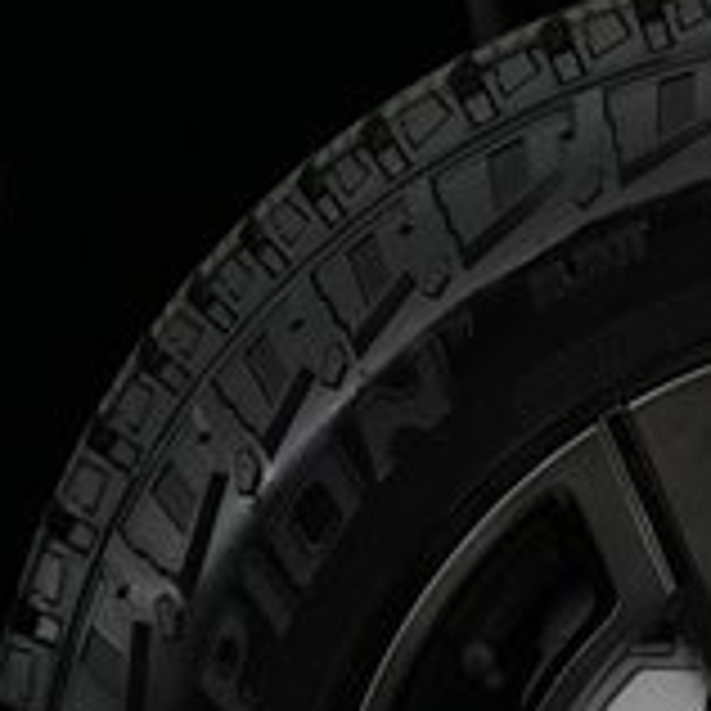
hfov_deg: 17.3
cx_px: 990
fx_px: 2161
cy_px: 864
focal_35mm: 93
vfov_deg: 17.7
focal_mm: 27
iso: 4000
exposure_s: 1/125
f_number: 4
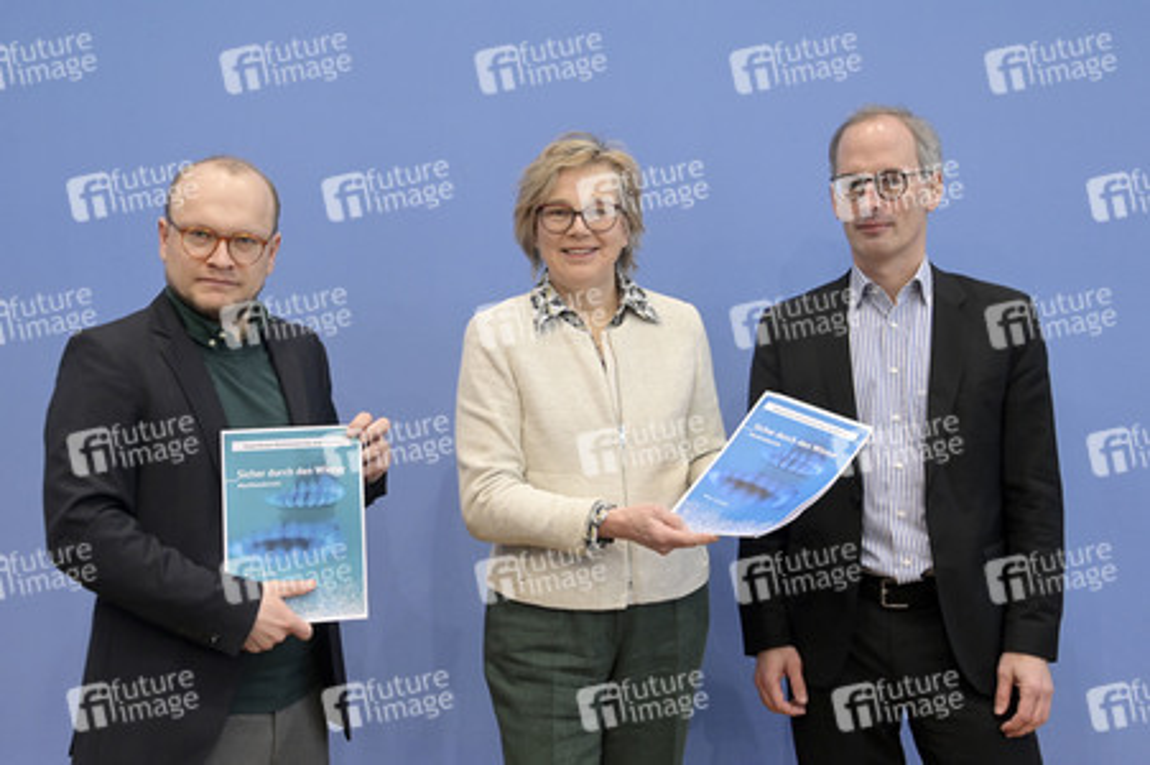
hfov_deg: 43.6
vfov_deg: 29.8
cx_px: 575
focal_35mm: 45
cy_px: 382
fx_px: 1436
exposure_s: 1/400
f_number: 5
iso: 3200
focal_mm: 45
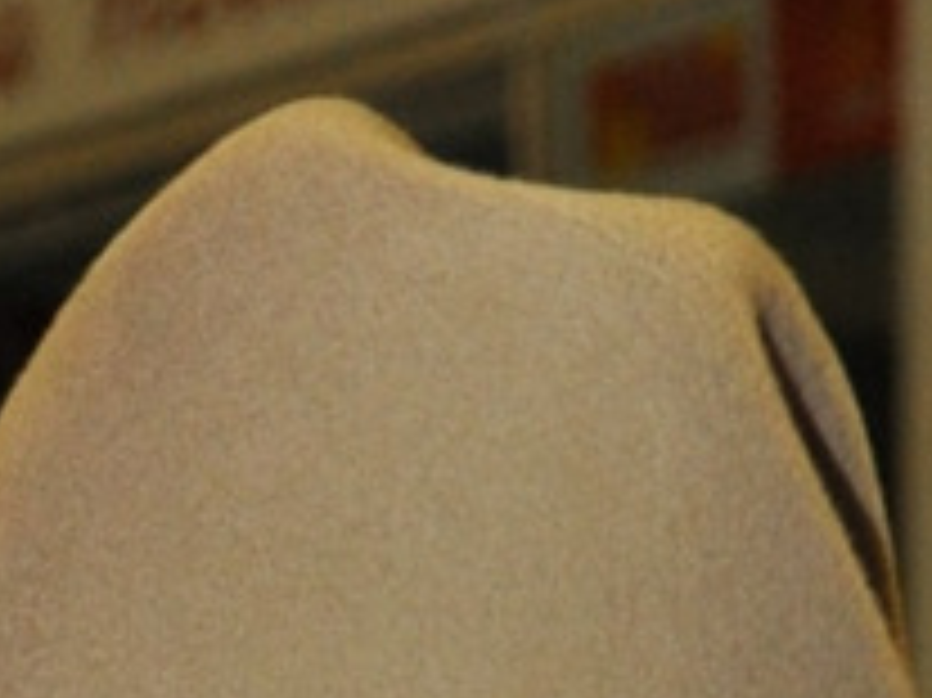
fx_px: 9983
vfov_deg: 3.7
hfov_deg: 5.3
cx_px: -45
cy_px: 2959
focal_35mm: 371
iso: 800
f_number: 4.5
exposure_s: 1/60
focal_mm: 38
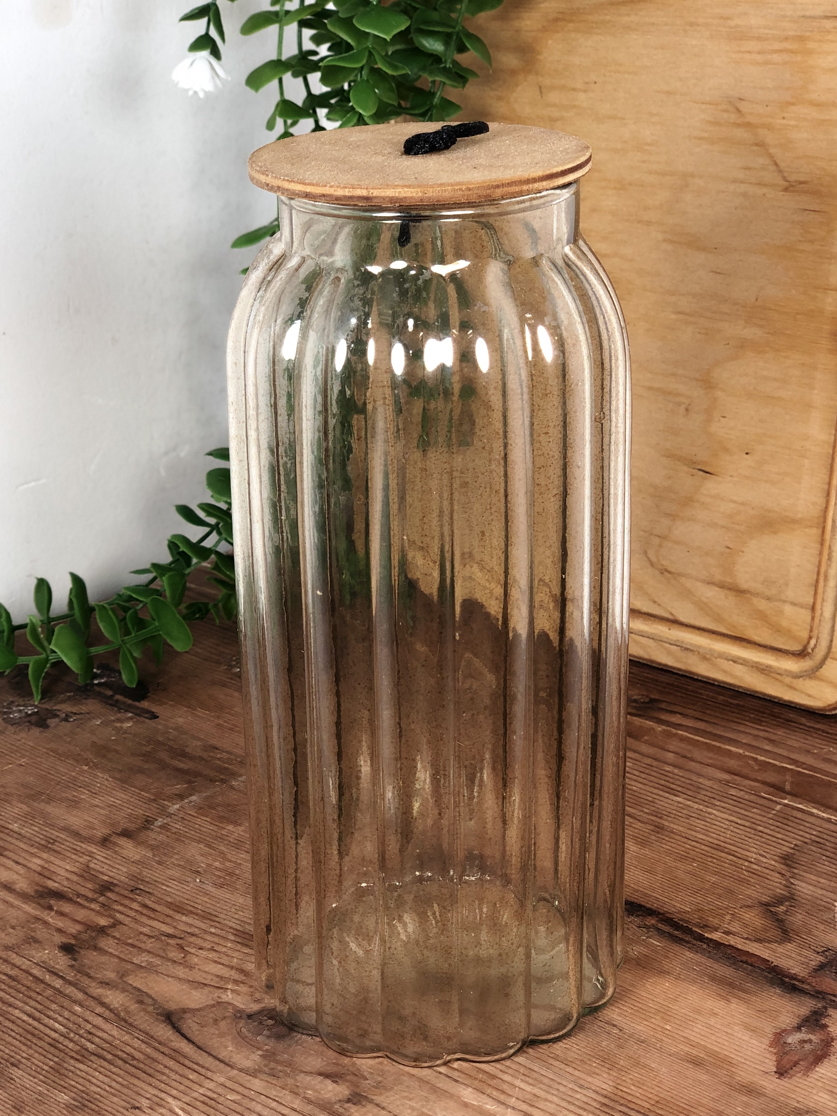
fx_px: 2096
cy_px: 547
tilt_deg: -19.4
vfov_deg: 29.8
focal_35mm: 65
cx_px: 449
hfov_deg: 22.6
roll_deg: +2.2
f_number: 2.4
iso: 25
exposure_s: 1/100
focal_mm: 6
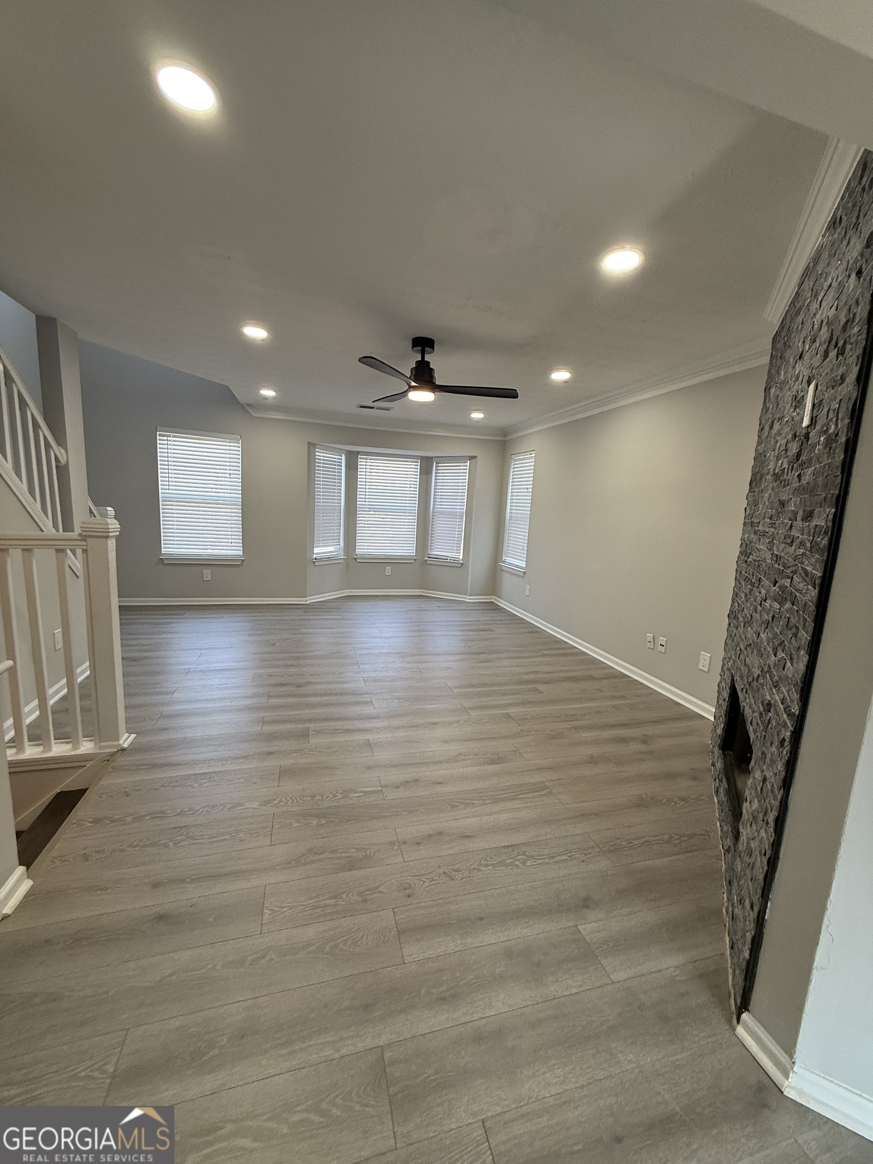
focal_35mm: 14
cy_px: 582
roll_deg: -2.9
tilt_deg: -7.5
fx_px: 471
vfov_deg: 102.1
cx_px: 436
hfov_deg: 85.7
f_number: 2.2
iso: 125
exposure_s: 1/120
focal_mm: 2.22
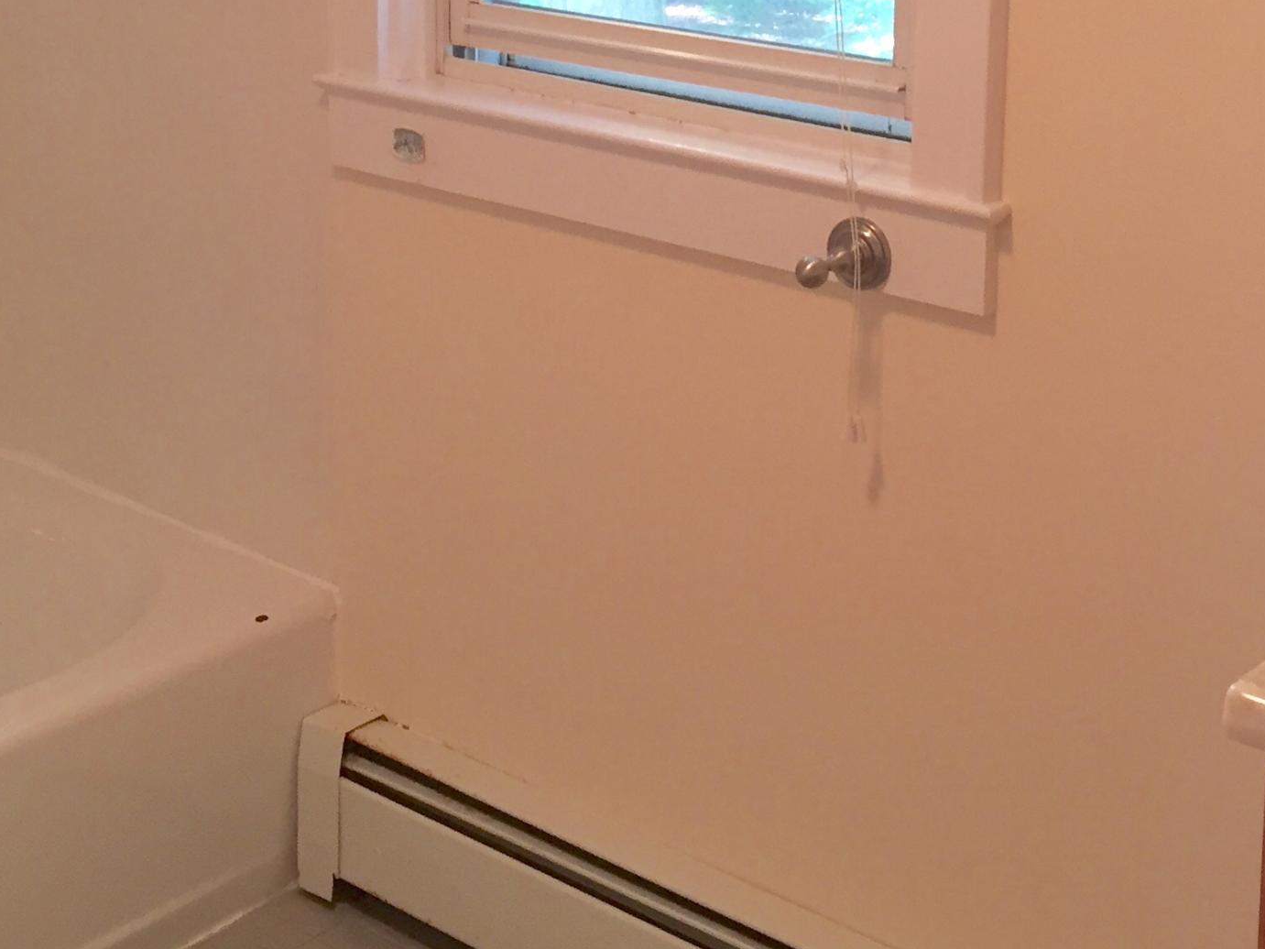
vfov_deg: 22.7
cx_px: 740
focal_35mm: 63
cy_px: 75
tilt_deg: -11.5
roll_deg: -3.3
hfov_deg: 30.7
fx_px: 2302
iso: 64
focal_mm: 4.15
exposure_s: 1/30
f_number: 2.2
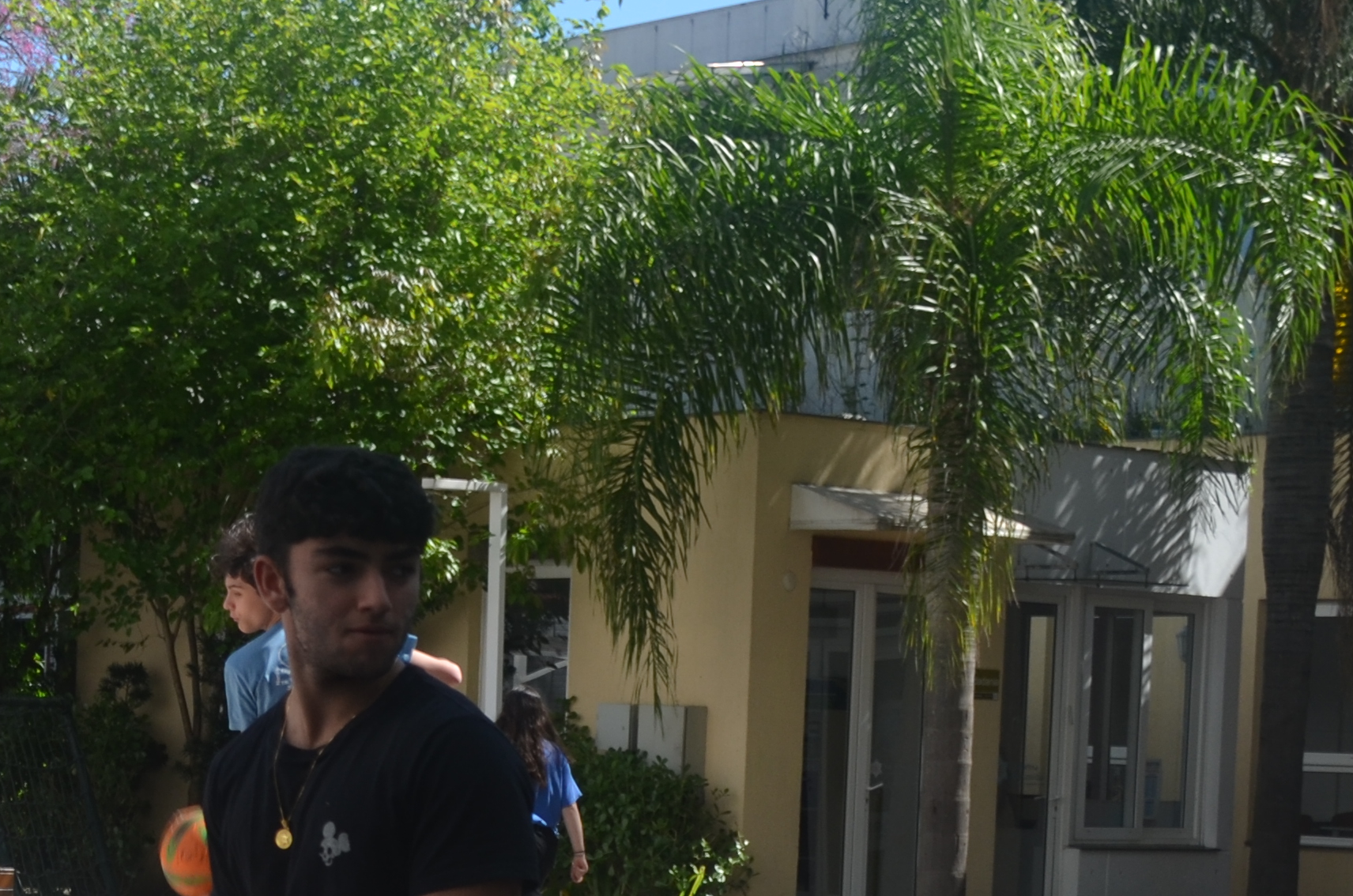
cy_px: 904
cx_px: -171
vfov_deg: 14.1
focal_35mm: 95
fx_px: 3563
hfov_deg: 20.4
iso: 160
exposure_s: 1/250
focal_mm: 22
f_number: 8
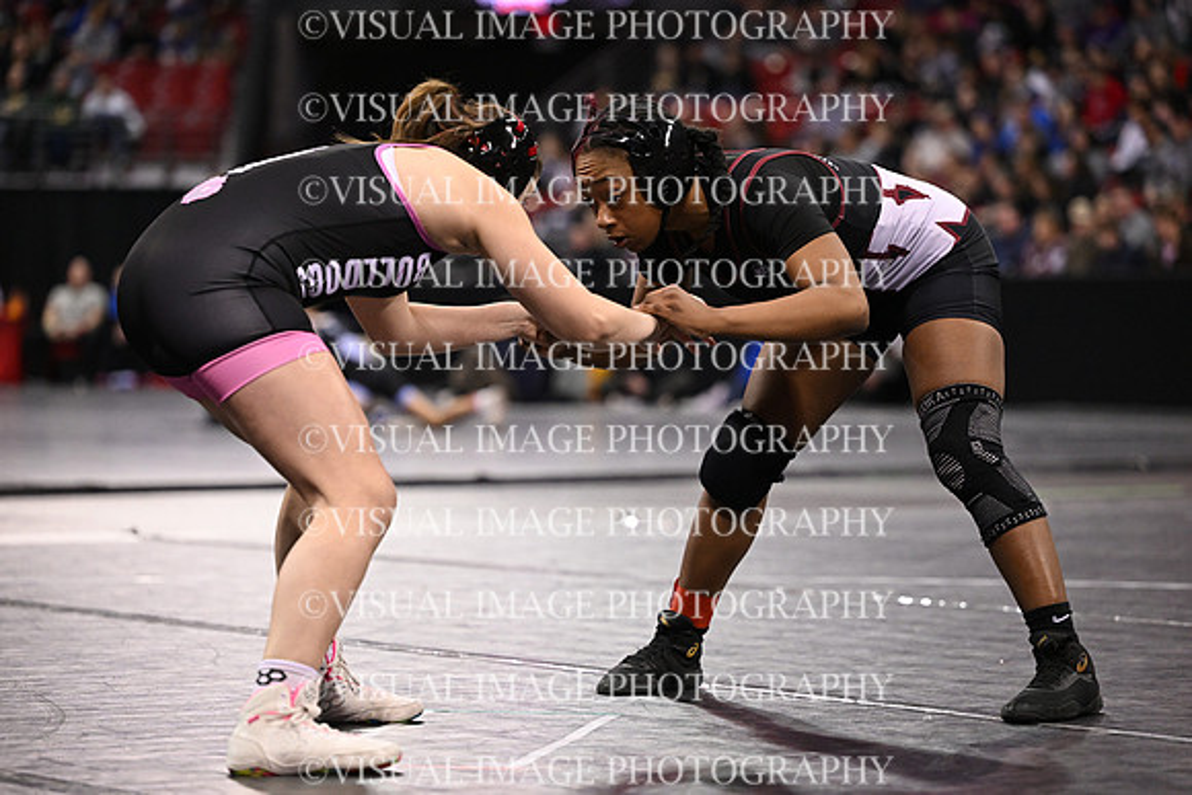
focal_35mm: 130
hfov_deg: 15.8
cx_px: 596
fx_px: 4305
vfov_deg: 10.6
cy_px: 398
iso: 4000
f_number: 3.2
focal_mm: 130
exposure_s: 1/1000
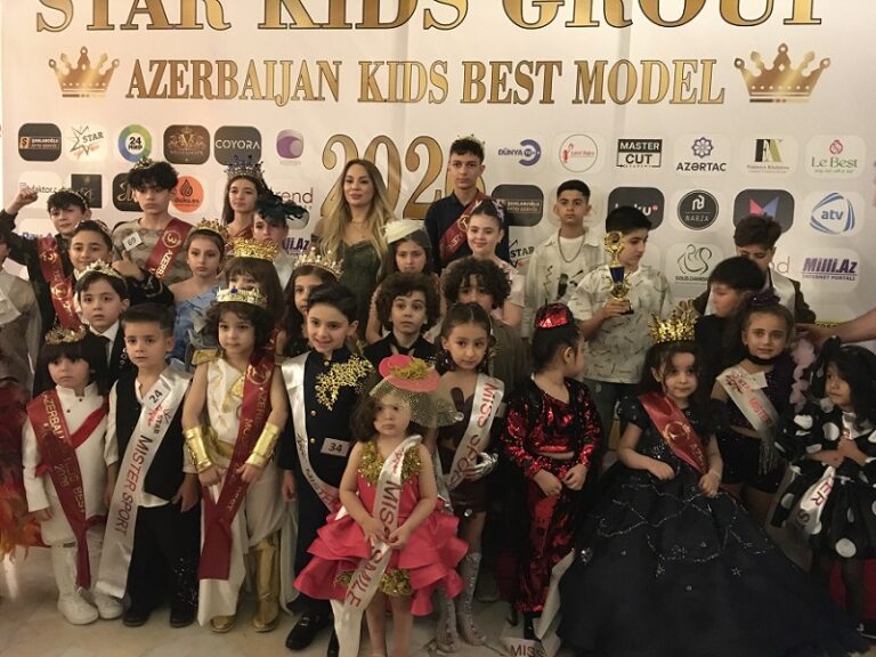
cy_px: 328
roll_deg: -0.8
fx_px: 734
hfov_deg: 61.7
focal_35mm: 29
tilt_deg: -9.7
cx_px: 438
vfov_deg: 48.2
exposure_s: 1/17
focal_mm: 4.15
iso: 320
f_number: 2.2
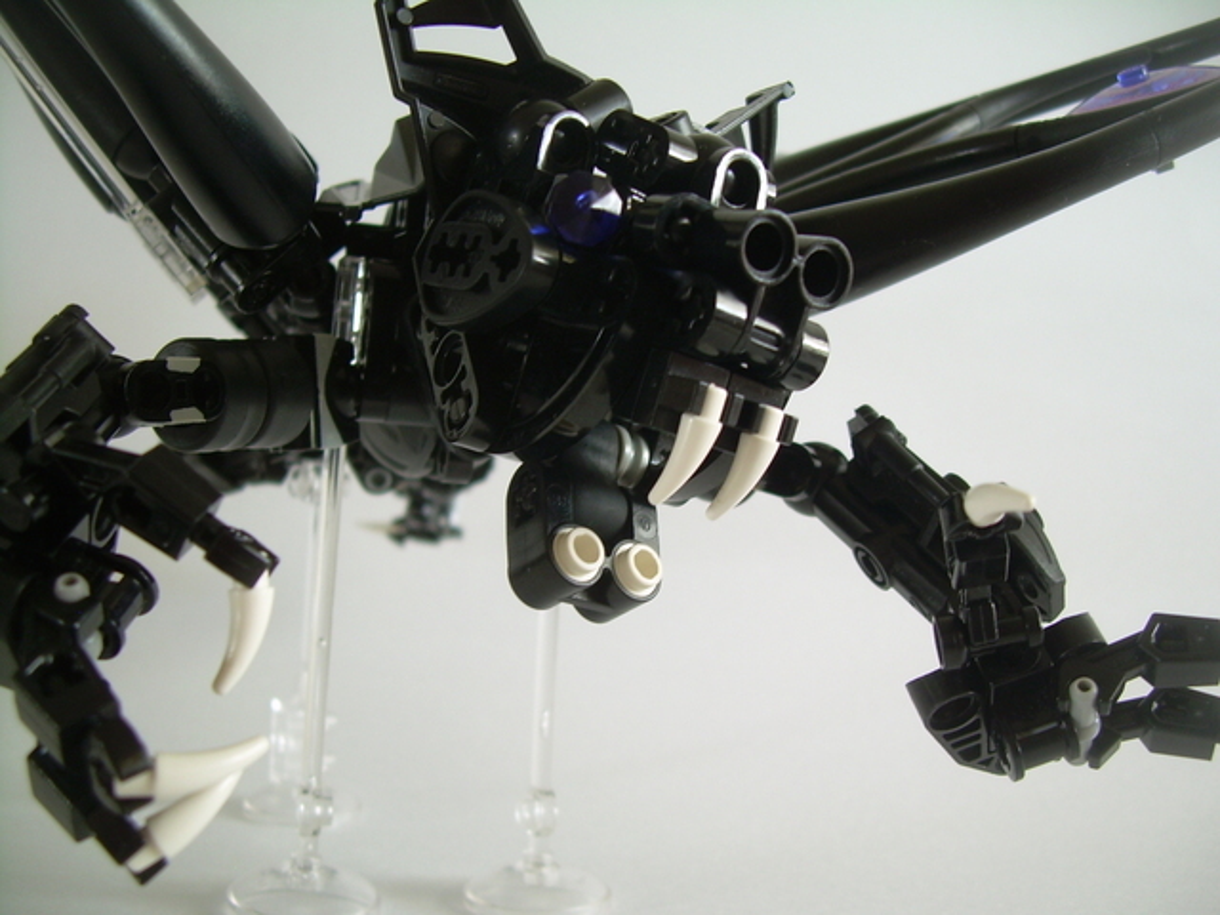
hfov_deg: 49.0
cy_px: 458
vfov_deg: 37.7
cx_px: 610
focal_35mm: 38
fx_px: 1339
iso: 50
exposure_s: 1/16.4
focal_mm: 6.3
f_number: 2.8
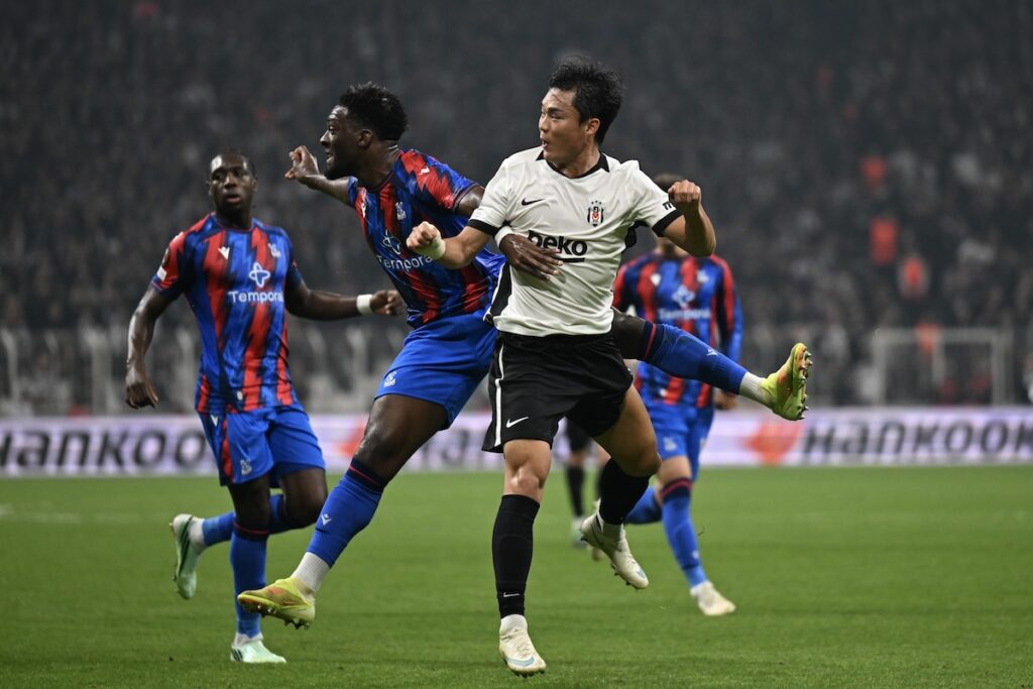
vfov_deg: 6.9
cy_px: 344
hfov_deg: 10.3
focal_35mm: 200
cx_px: 516
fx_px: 5739
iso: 2500
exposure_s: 1/2500
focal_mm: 200
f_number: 2.8
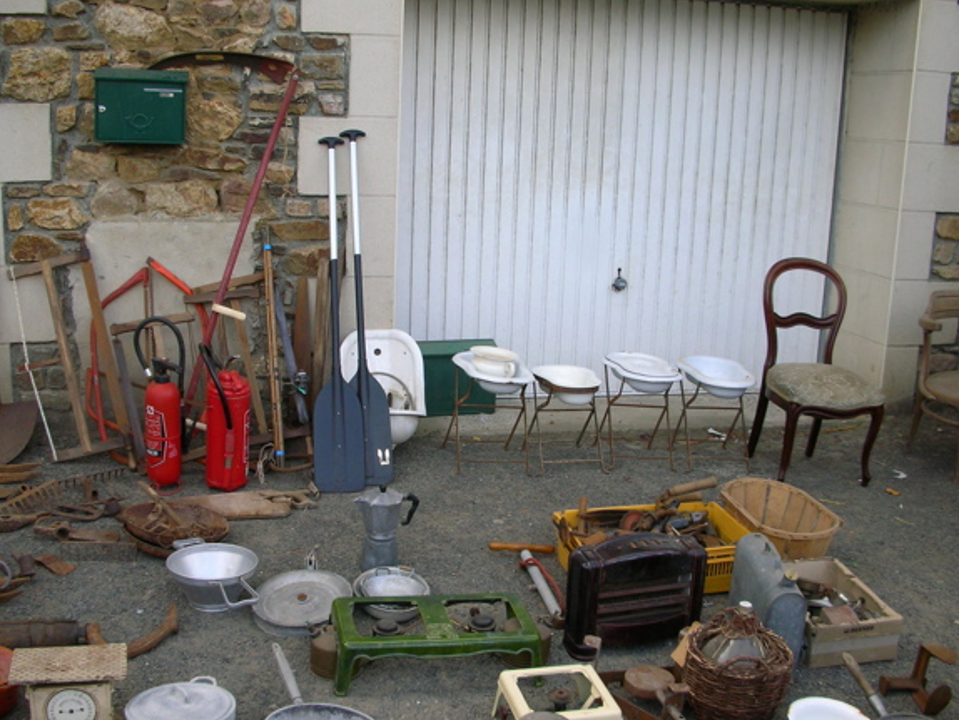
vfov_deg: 36.8
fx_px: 1081
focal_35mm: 39
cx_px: 438
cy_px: 388
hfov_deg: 47.8
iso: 50
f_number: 3
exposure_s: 1/190
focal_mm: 5.8
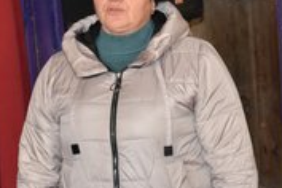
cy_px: 54
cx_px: 151
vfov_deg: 10.6
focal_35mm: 129
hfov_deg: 15.9
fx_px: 1010
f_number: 4.2
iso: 1000
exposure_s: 1/60
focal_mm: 38
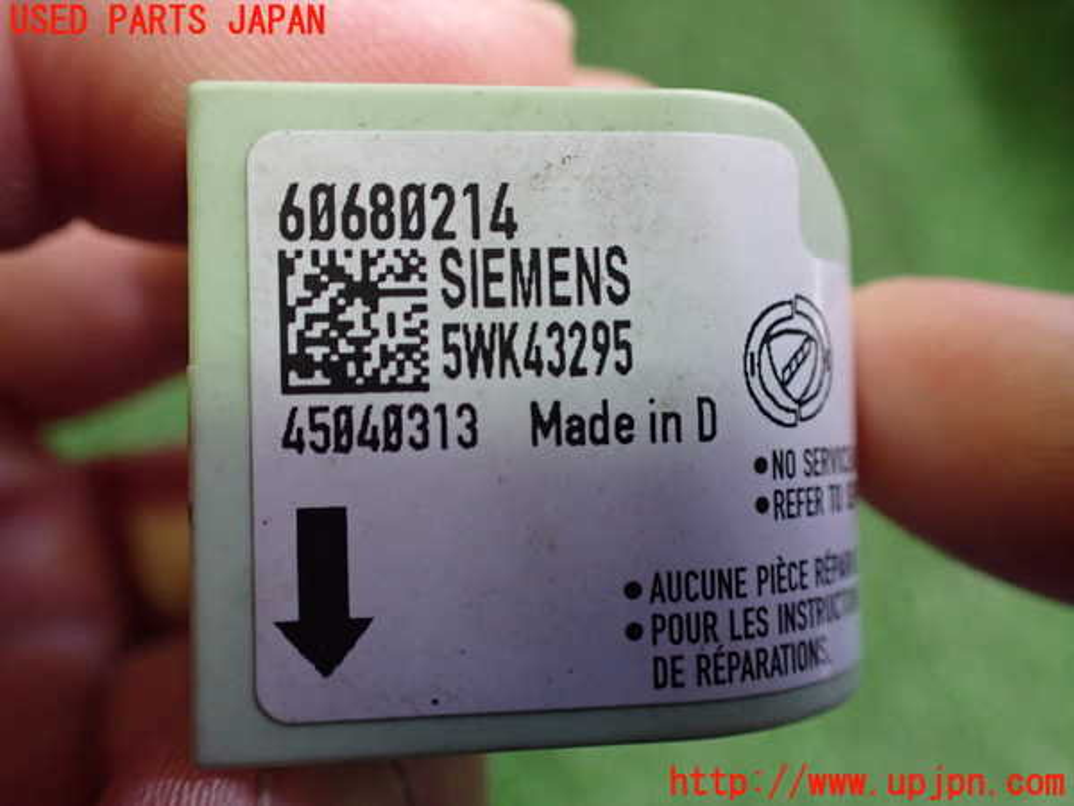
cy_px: 403
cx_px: 537
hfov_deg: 60.0
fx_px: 931
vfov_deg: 46.8
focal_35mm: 30
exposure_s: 1/125
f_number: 2.3
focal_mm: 5.4
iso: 800
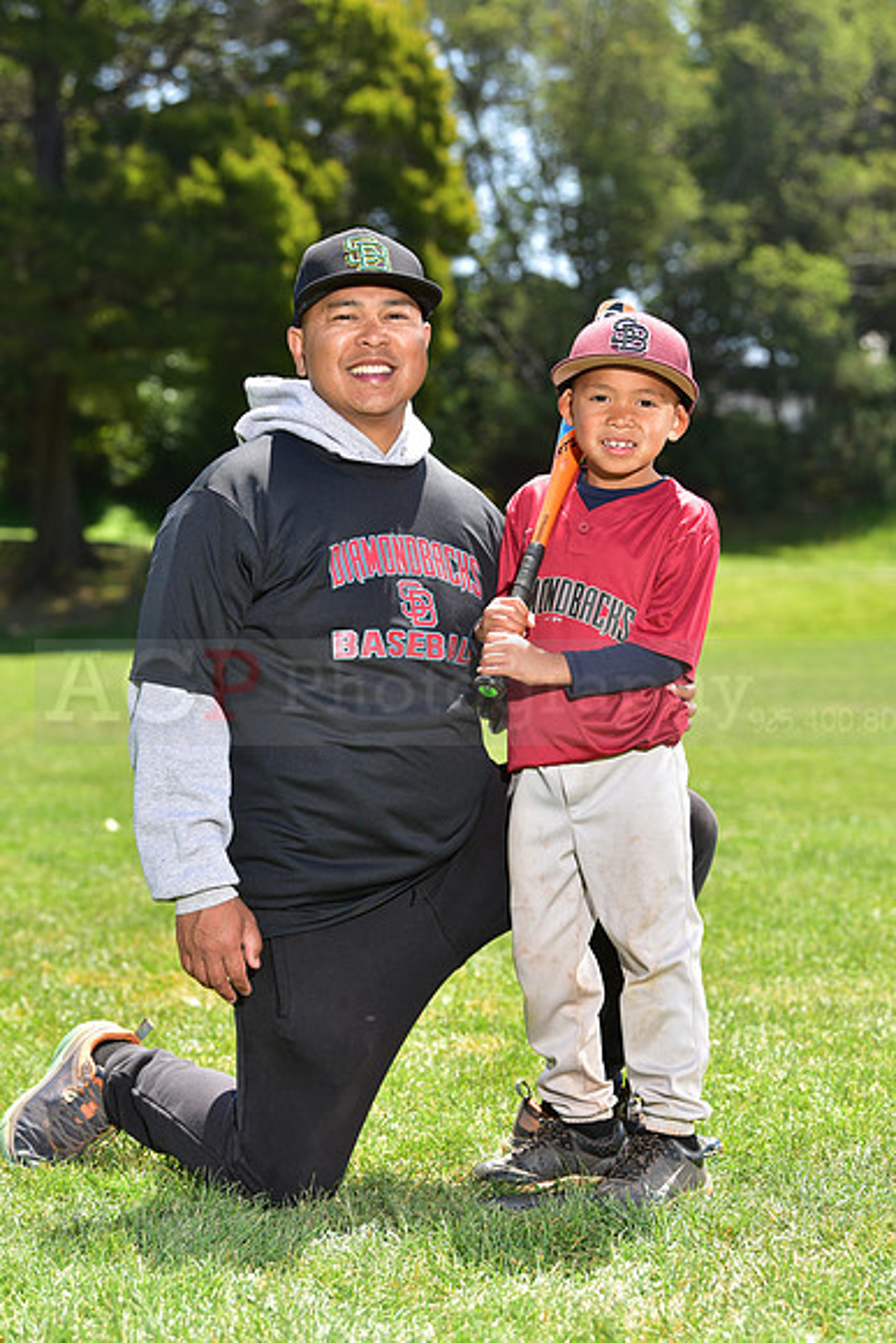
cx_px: 448
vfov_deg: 22.6
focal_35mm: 90
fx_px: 3358
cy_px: 672
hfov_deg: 15.2
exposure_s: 1/200
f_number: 5
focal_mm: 90
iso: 80
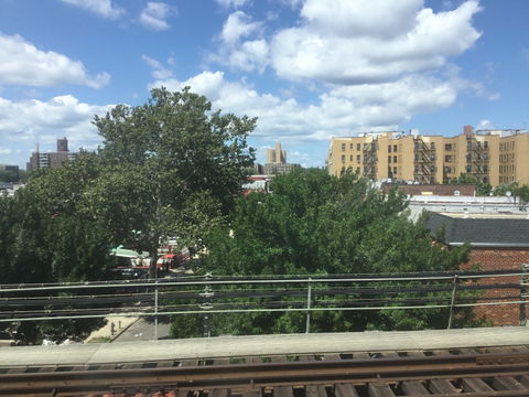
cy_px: 198
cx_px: 264
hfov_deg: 58.4
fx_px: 474
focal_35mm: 31
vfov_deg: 45.4
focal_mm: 3.3
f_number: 2.4
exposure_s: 1/1072
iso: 25
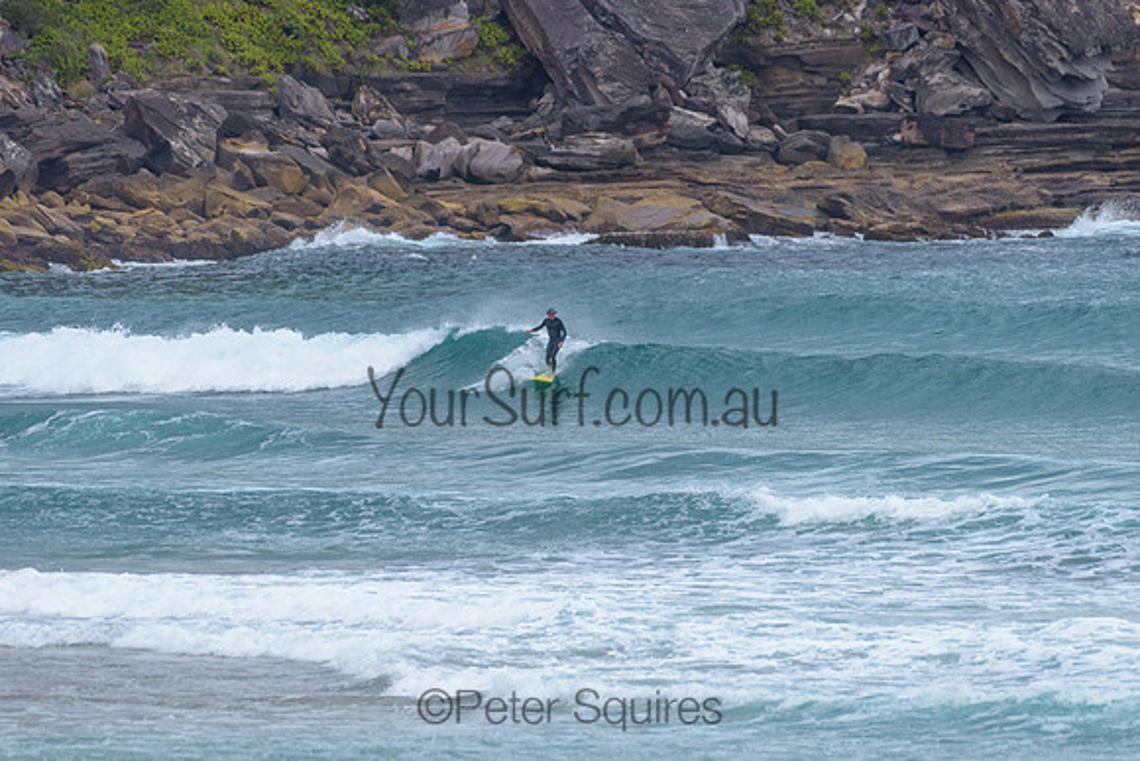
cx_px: 555
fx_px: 19420
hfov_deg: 3.4
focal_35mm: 613
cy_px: 370
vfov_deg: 2.2
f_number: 5.6
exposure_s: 1/2000
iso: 360
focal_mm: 500
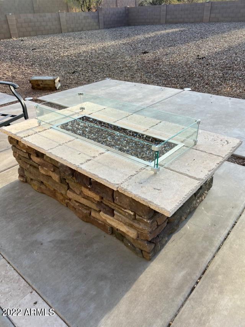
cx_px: 122
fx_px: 245
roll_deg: +3.8
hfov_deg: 53.1
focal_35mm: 26
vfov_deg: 67.3
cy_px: 164
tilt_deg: -30.7
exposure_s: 1/738
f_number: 1.5
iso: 50
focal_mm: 5.7
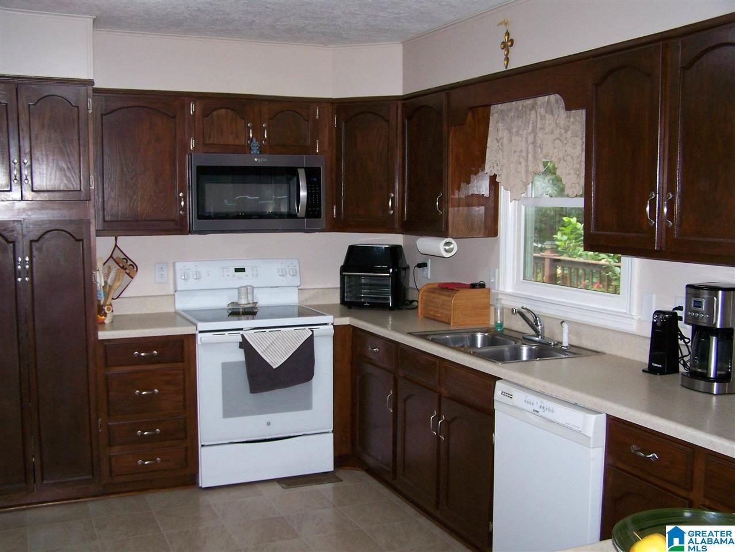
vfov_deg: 37.8
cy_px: 276
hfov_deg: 48.9
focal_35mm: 38
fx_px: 808
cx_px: 368
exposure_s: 1/60
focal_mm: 6.3
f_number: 2.8
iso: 160
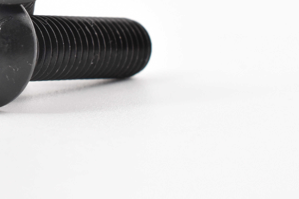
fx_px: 1520
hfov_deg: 11.1
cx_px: 10
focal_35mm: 183
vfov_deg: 7.4
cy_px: -49
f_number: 16
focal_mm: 46
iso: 900
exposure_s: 1/100
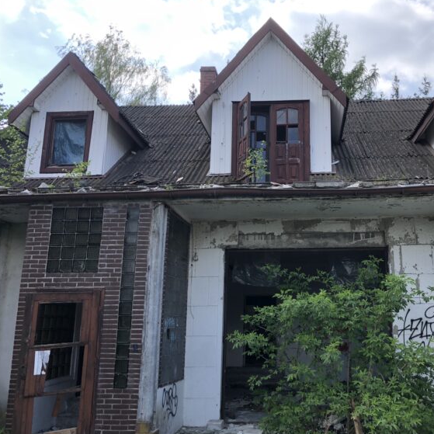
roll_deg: +0.1
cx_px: 280
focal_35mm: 34
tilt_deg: +12.9
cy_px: 218
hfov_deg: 47.8
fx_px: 482
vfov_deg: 48.5
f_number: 1.8
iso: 20
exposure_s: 1/533
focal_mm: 3.99
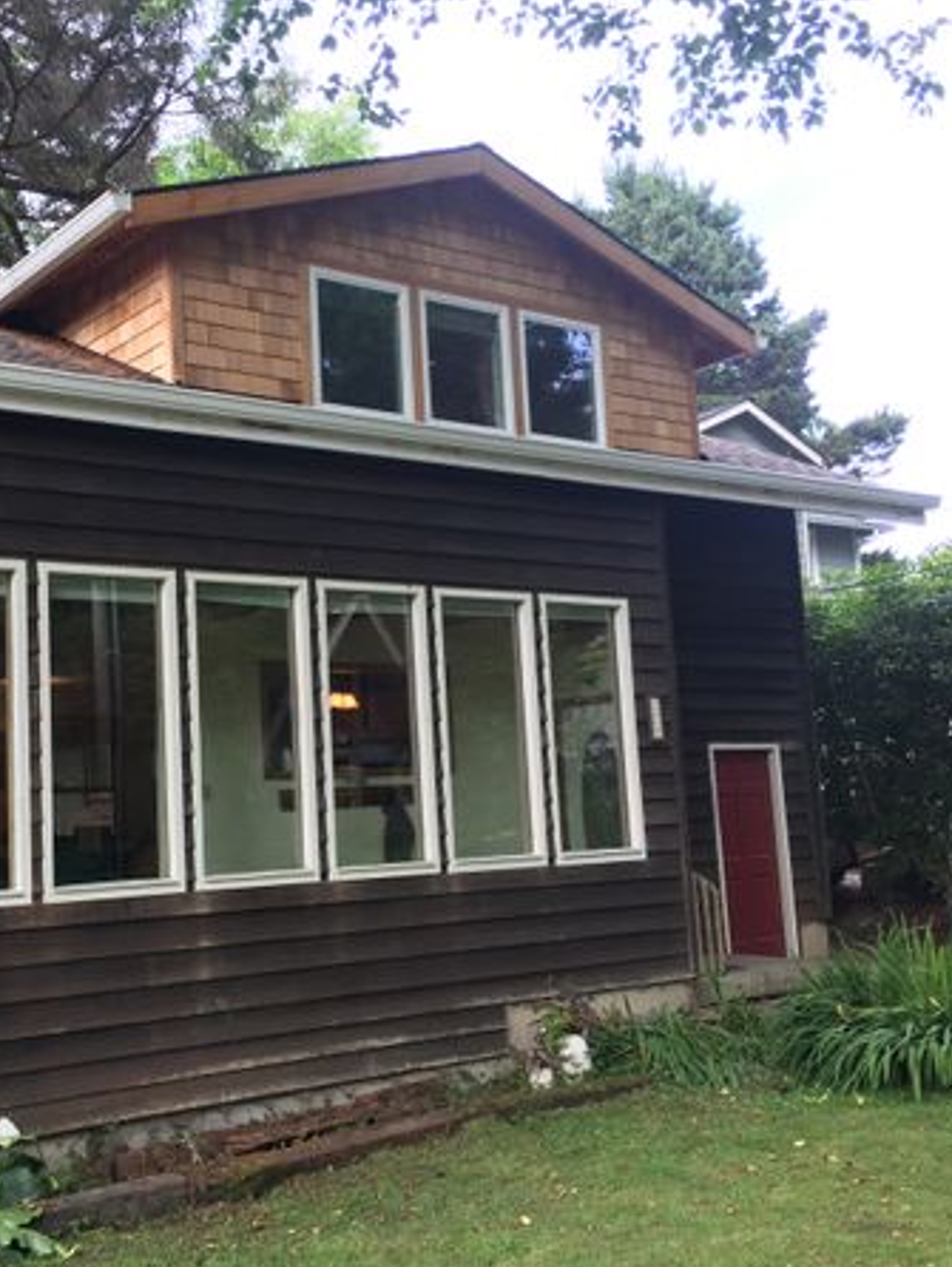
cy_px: 634
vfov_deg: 47.8
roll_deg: +2.1
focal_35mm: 39
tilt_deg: +6.9
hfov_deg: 36.0
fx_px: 1429
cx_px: 230
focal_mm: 4.15
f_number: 2.2
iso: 32
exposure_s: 1/124
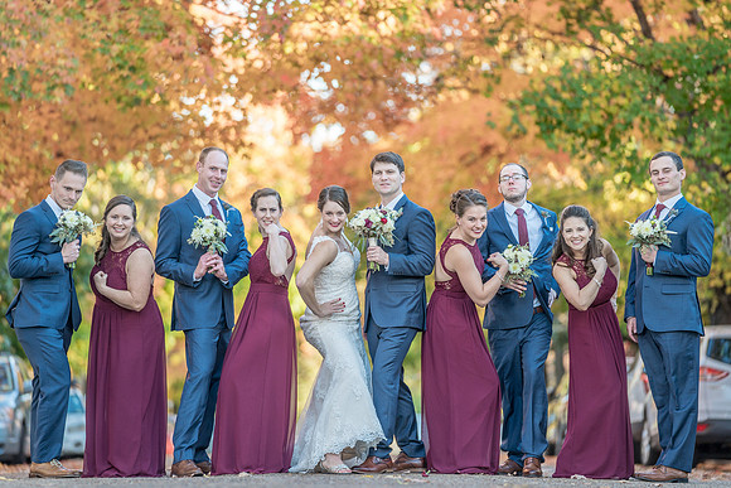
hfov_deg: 10.5
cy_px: 229
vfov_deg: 7.0
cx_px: 346
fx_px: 3993
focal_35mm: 197
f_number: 2.8
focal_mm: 174
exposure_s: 1/200
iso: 200
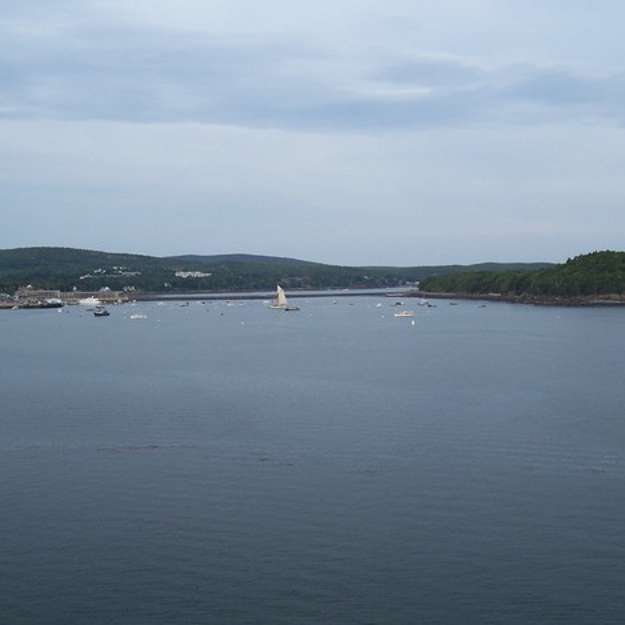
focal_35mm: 41
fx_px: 838
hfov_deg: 40.9
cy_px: 318
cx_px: 288
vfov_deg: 40.9
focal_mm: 5.6
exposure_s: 1/250
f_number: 5.6
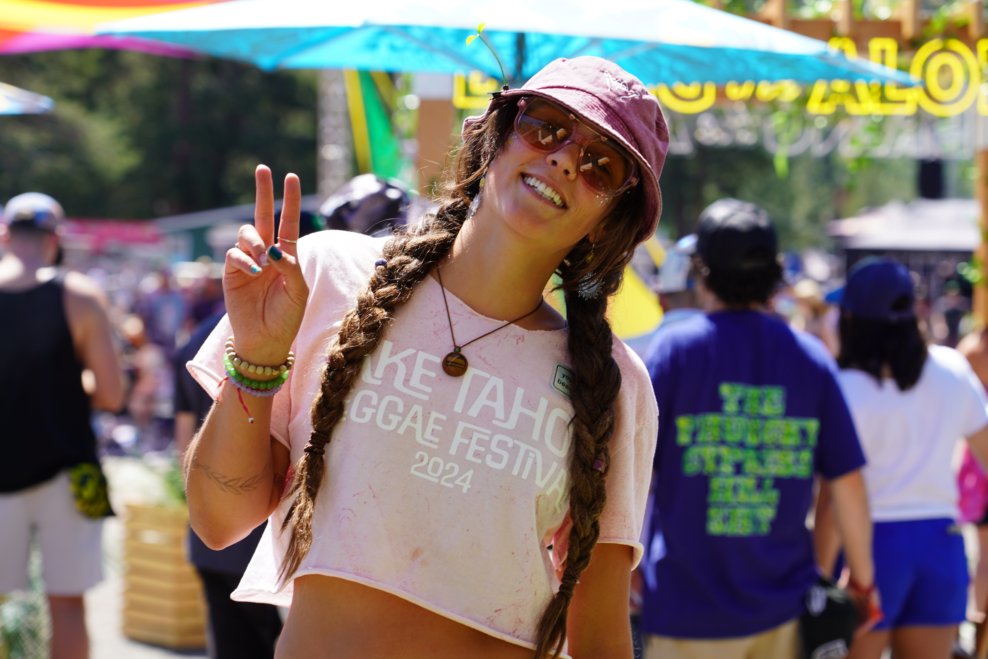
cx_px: 494
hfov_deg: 19.5
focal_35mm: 105
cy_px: 330
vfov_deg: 13.0
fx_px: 2881
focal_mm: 105
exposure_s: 1/160
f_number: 5.6
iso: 100
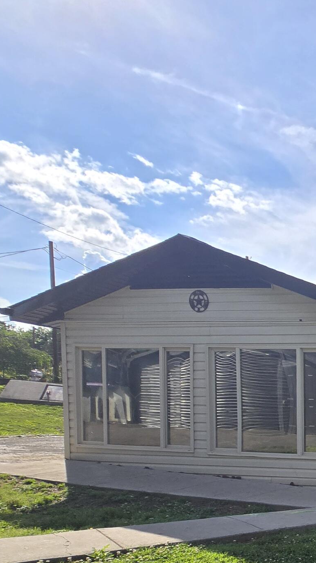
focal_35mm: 31
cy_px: 441
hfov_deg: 24.6
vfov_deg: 58.4
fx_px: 462
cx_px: 519
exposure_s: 1/2628
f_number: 2.2
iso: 50
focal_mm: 2.2
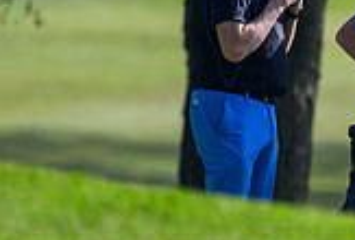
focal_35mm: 2415
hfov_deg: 0.9
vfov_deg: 0.6
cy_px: 118
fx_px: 23903
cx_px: 648
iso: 500
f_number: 4
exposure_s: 1/3200
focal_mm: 560
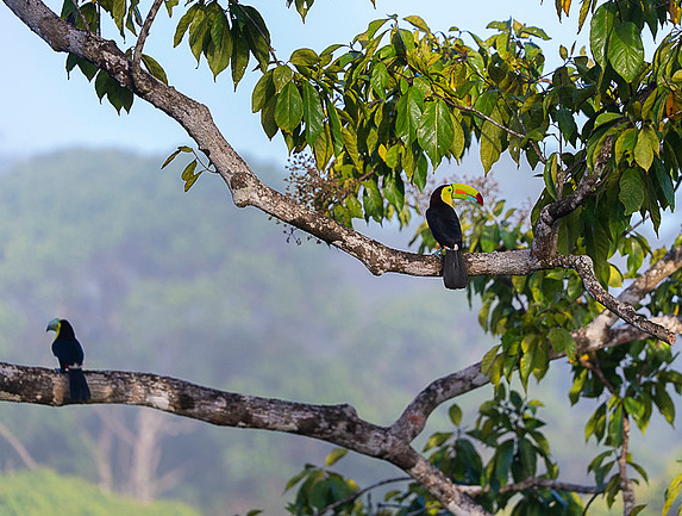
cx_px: 454
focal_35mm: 286
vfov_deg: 5.2
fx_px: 5650
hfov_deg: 6.9
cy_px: 212
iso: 2000
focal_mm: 220
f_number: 4
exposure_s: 1/2500
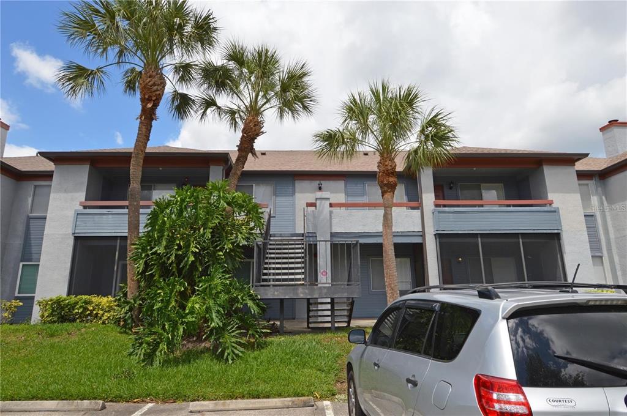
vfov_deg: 59.4
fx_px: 365
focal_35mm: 21
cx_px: 314
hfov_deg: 81.3
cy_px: 208
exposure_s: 1/200
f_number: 9
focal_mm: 14
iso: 100
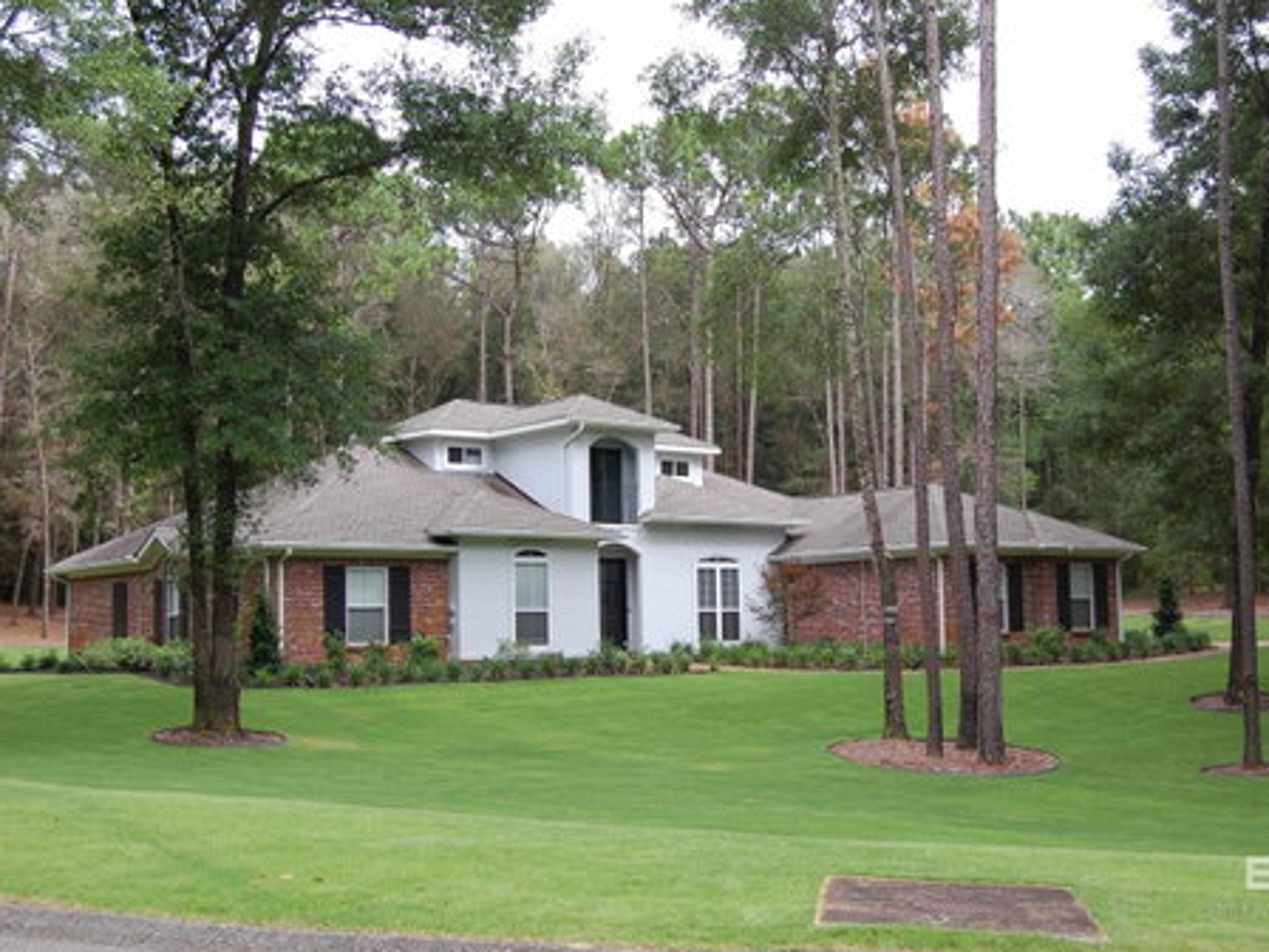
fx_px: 1686
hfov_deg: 41.2
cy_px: 476
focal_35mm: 46
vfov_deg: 31.5
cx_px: 676
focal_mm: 28
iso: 200
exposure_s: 1/160
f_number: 6.3
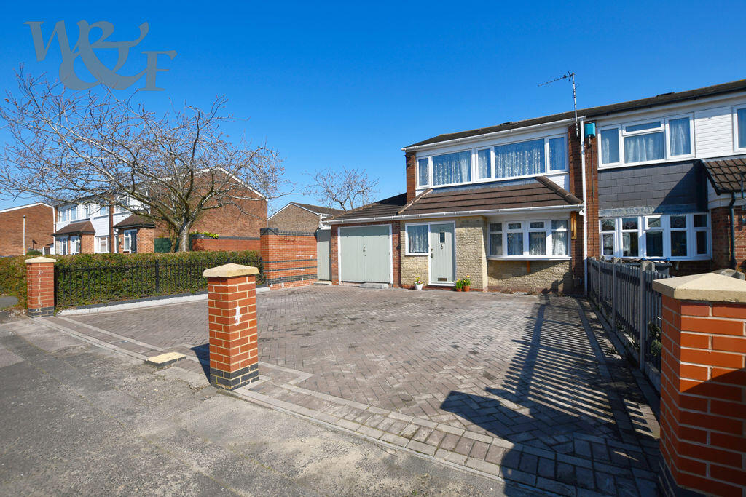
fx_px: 311
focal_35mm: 15
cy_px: 248
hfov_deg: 100.4
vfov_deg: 77.3
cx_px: 373
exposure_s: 1/320
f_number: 9
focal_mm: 10
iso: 100
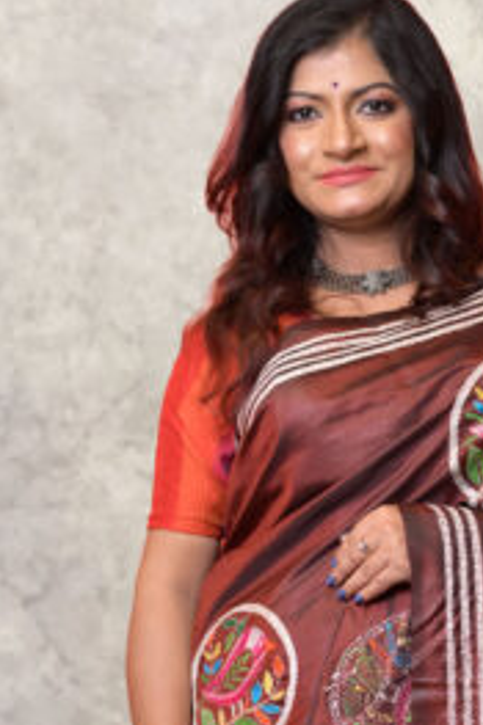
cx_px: 345
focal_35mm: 114
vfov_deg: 17.5
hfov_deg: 12.0
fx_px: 2297
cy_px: 755
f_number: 2.2
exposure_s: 1/400
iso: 500
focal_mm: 50
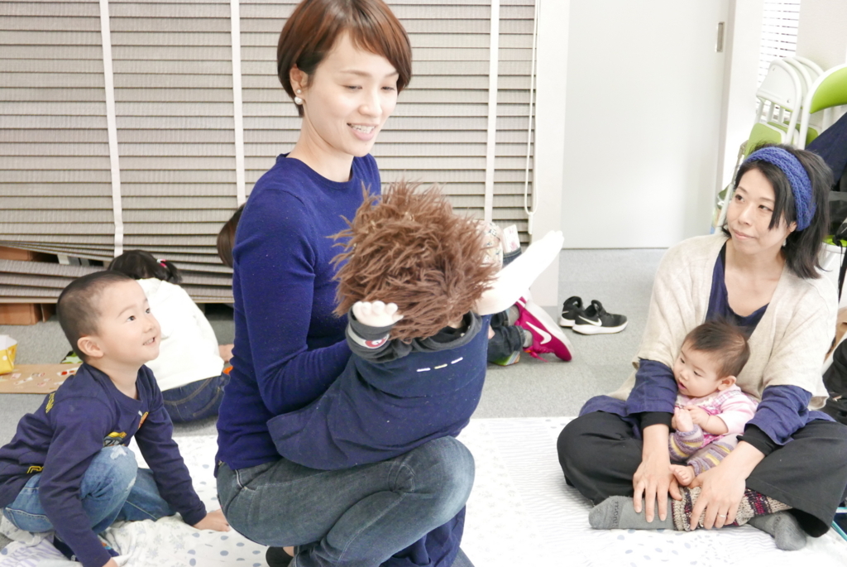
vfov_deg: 27.6
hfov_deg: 40.3
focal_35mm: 49
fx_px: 1154
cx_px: 424
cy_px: 284
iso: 1600
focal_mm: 22
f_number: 2.7
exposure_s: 1/80
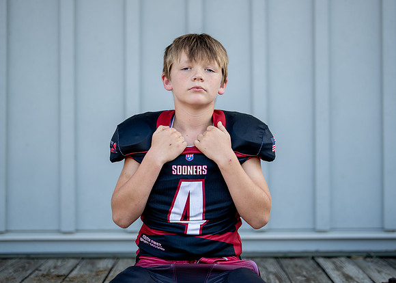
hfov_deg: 31.5
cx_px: 206
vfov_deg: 22.8
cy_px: 124
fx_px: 701
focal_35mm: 62
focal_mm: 50
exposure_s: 1/1600
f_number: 1.2
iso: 100
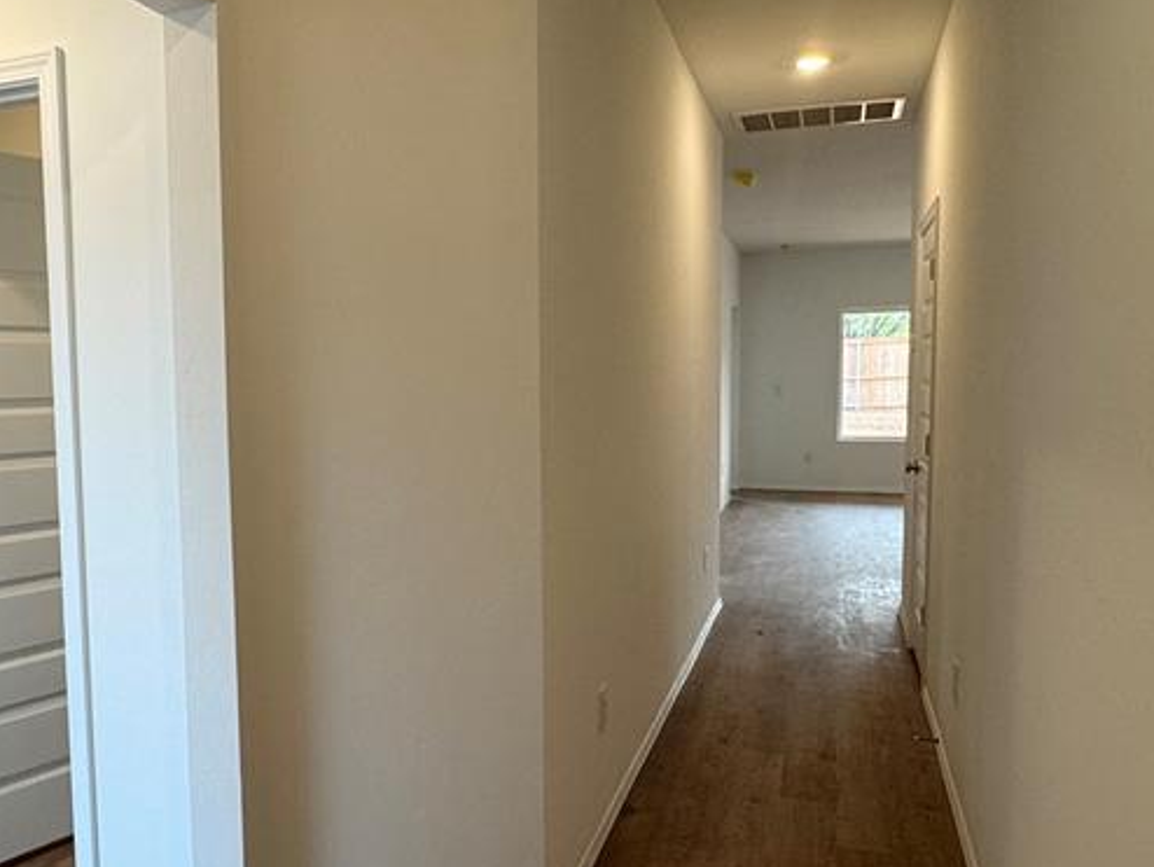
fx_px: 967
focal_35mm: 29
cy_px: 449
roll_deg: +0.1
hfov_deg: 61.1
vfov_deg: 48.3
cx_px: 463
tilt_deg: -5.4
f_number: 2.2
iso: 125
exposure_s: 1/120
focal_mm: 2.22
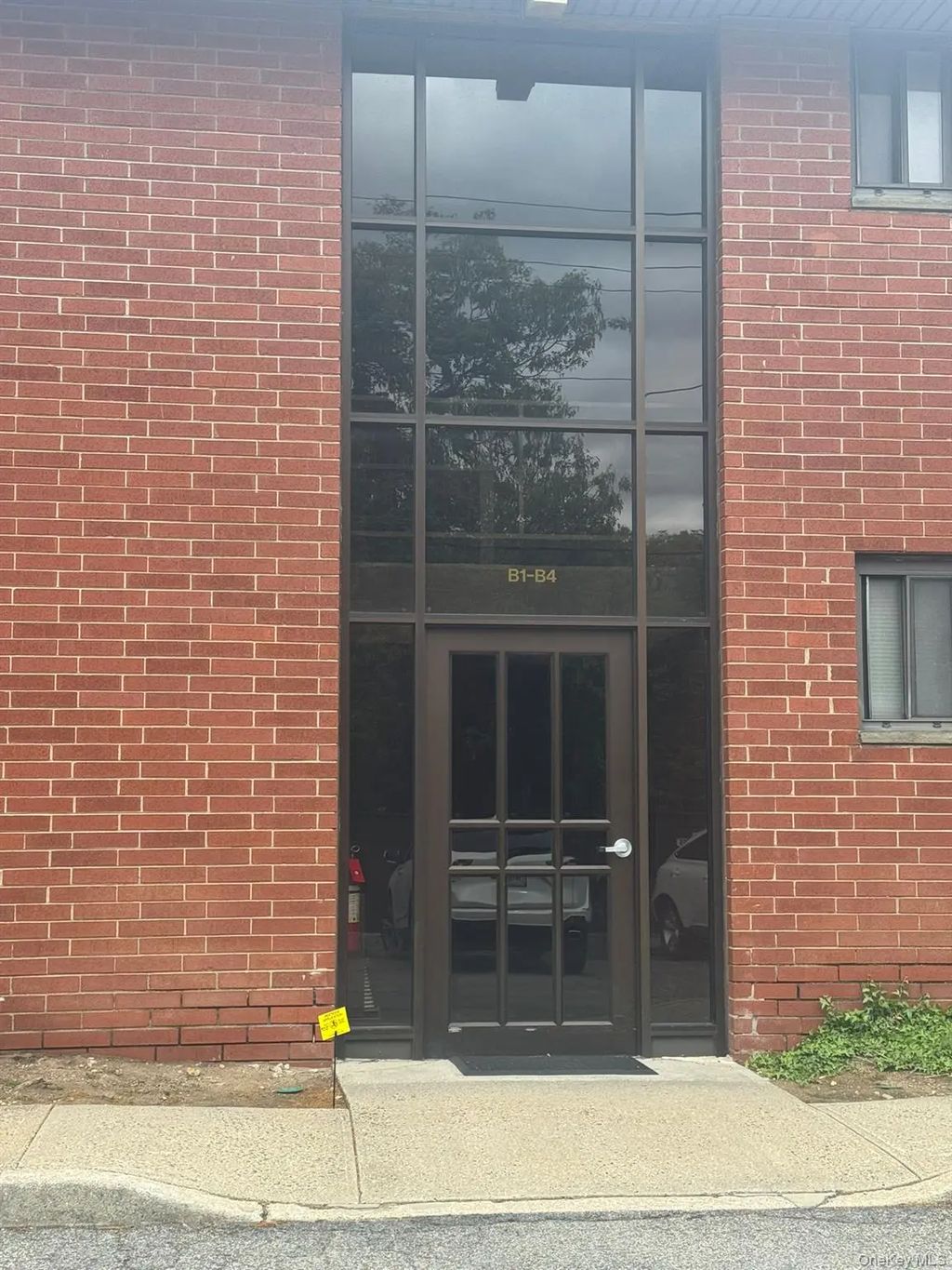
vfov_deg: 39.7
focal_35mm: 48
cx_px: 476
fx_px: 1760
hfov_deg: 30.3
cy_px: 635
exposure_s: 1/900
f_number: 1.78
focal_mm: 6.76
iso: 64
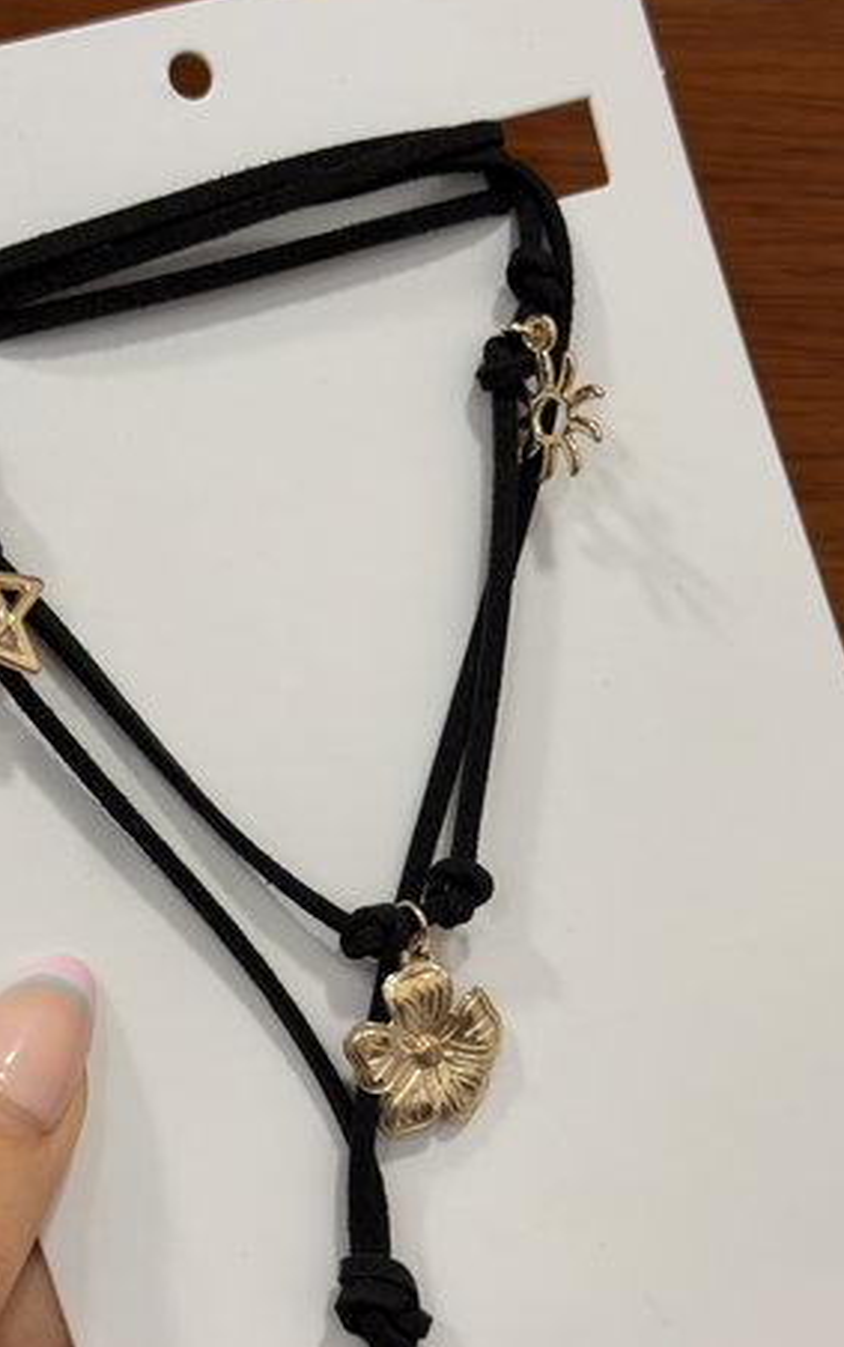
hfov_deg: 21.6
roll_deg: -0.7
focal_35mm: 60
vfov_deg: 34.0
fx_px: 2205
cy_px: 749
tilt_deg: -9.9
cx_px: 352
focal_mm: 6.76
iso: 64
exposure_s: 1/50
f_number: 1.78
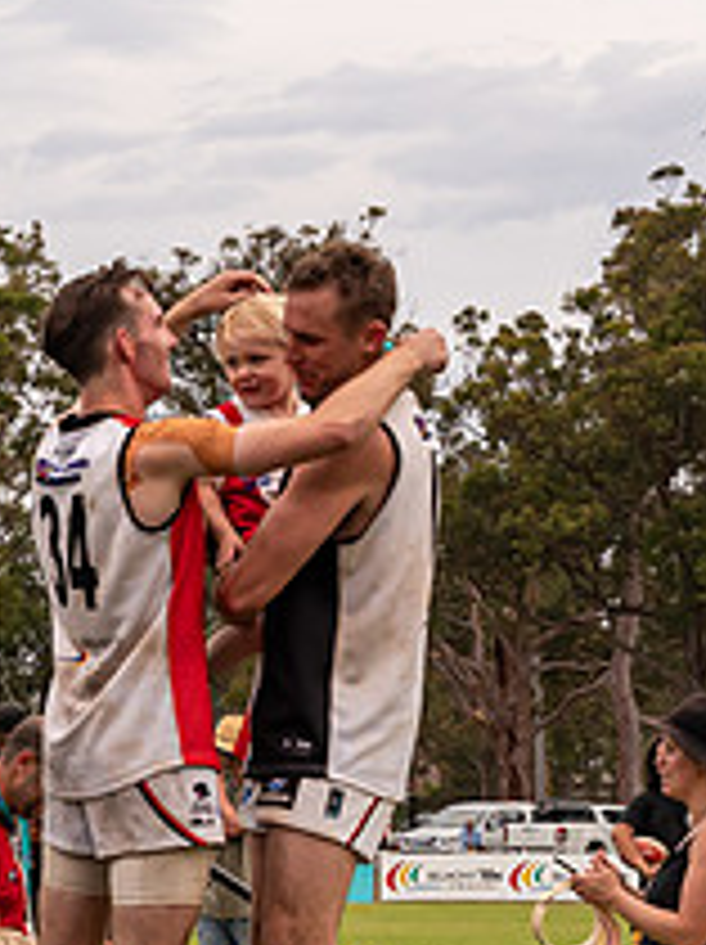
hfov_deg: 8.6
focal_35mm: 168
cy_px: 820
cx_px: -356
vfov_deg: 11.7
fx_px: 4578
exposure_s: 1/320
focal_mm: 30
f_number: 6.3
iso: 400
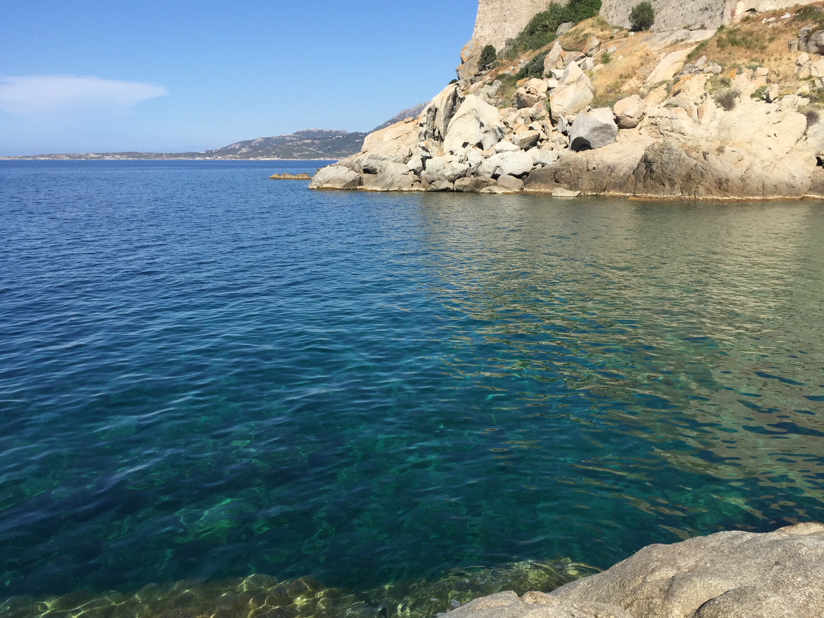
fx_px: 690
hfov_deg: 61.7
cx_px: 412
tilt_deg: -11.6
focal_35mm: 29
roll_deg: -0.8
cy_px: 309
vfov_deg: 48.2
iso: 32
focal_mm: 4.15
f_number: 2.2
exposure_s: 1/1980
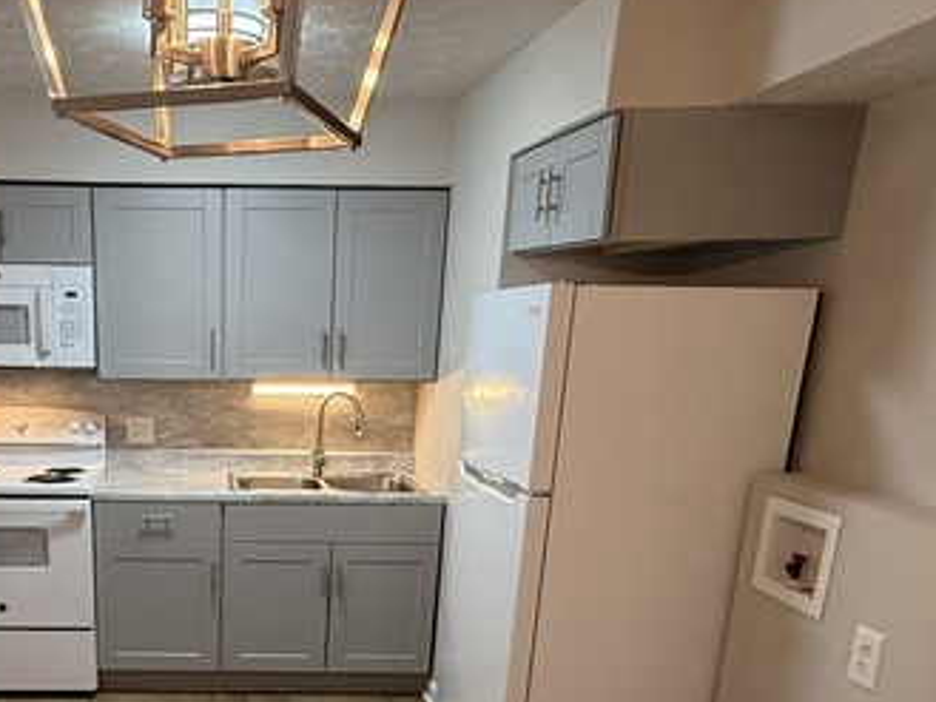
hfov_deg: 51.6
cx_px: 233
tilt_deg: -17.7
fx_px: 920
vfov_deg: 39.3
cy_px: 608
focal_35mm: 34
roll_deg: -0.1
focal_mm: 2.22
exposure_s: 1/120
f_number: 2.2
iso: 400
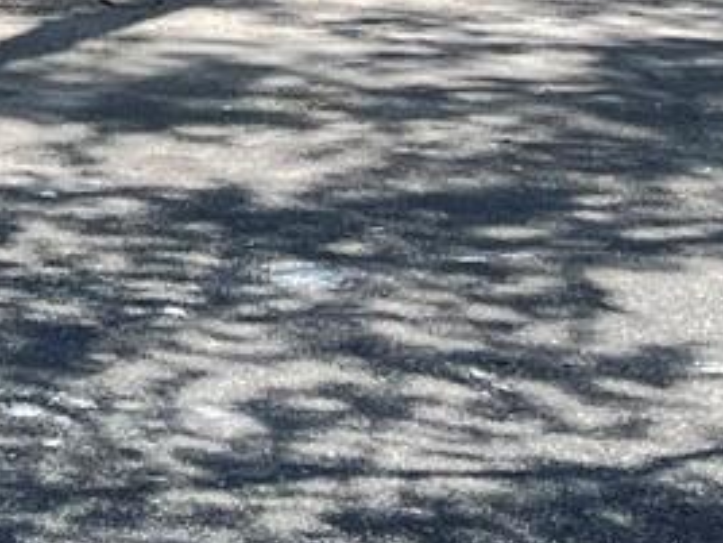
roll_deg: +0.0
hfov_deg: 11.8
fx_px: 3237
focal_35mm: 155
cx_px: -588
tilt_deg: +3.1
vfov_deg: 8.3
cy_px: -978
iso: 50
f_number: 1.6
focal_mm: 5.1
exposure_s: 1/2755
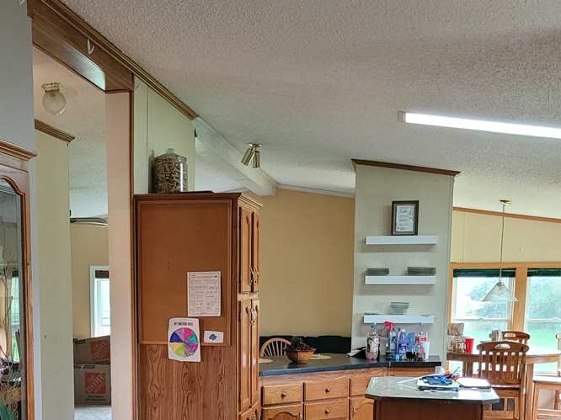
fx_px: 810
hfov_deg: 37.9
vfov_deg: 28.0
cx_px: 202
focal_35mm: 50
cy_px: 378
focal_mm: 5.4
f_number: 1.8
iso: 500
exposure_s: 1/39
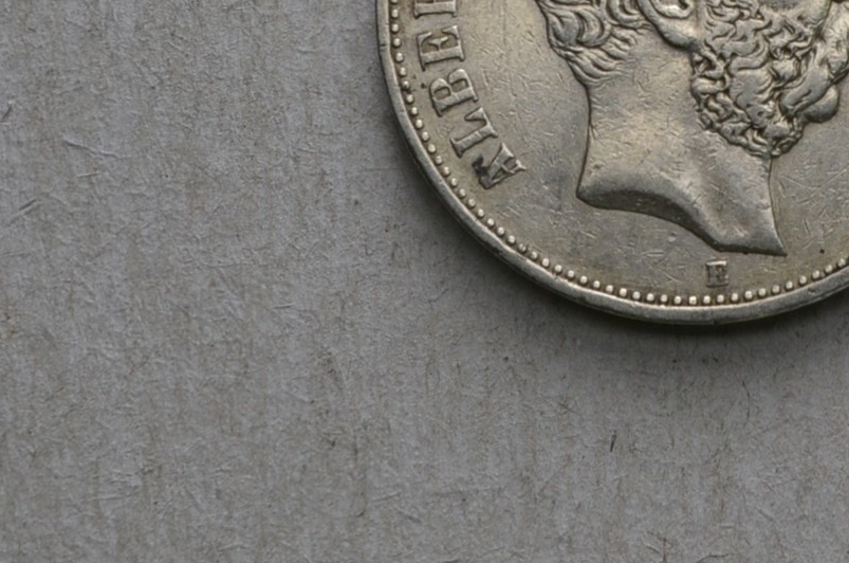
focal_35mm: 138
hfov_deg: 14.5
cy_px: -294
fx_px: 3248
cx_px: 982
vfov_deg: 9.6
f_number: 14
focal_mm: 30
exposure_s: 1/200
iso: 400
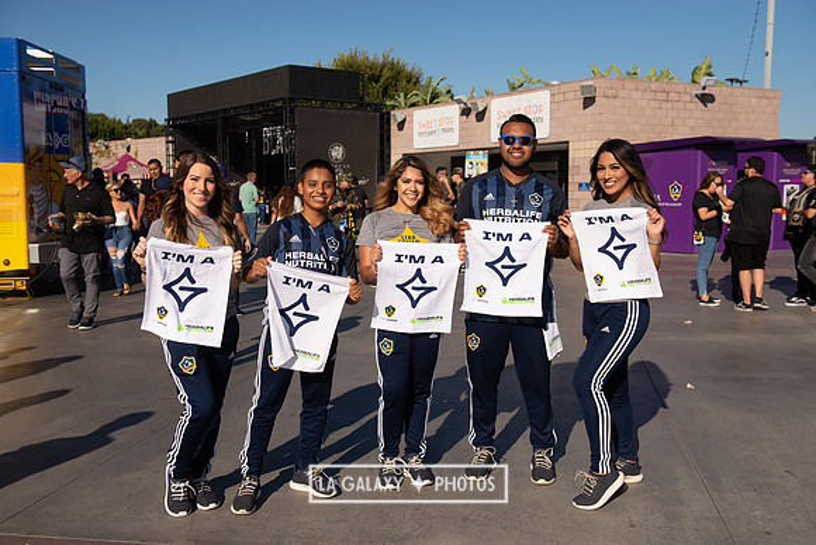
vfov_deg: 35.1
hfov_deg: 50.7
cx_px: 408
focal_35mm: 38
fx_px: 861
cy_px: 272
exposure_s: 1/2500
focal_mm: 38
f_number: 5.6
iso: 200
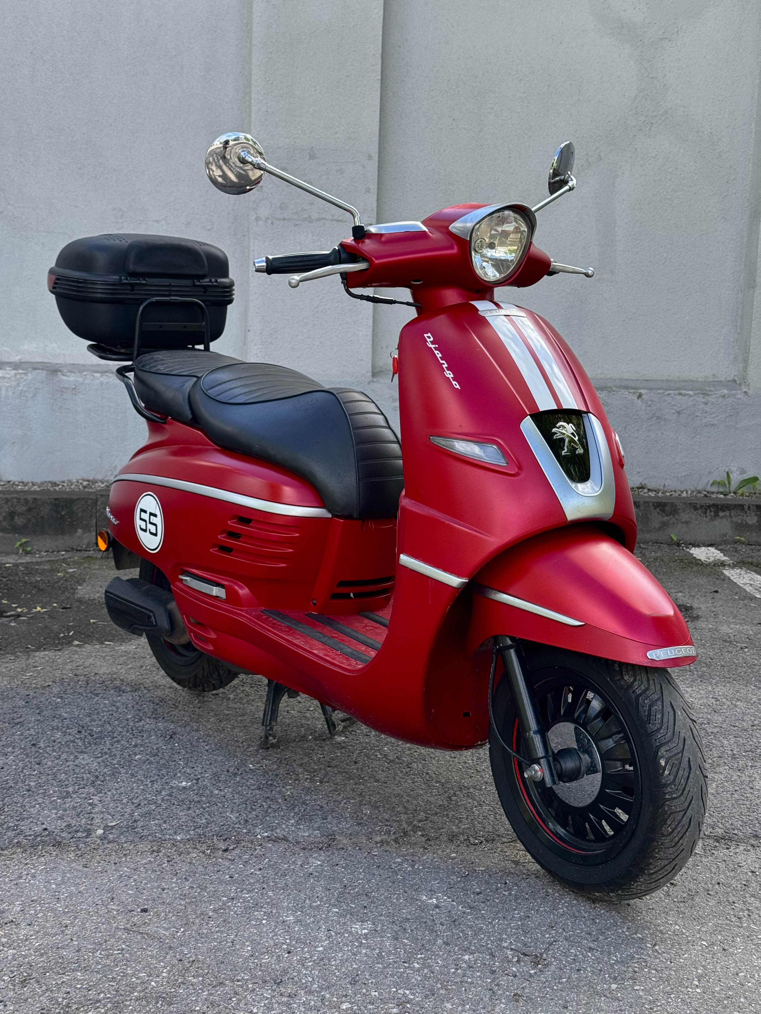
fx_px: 1407
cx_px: 380
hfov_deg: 30.3
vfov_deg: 39.7
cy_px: 507
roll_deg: -1.1
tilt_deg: -6.6
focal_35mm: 48
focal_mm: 6.76
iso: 64
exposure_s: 1/651
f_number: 1.78
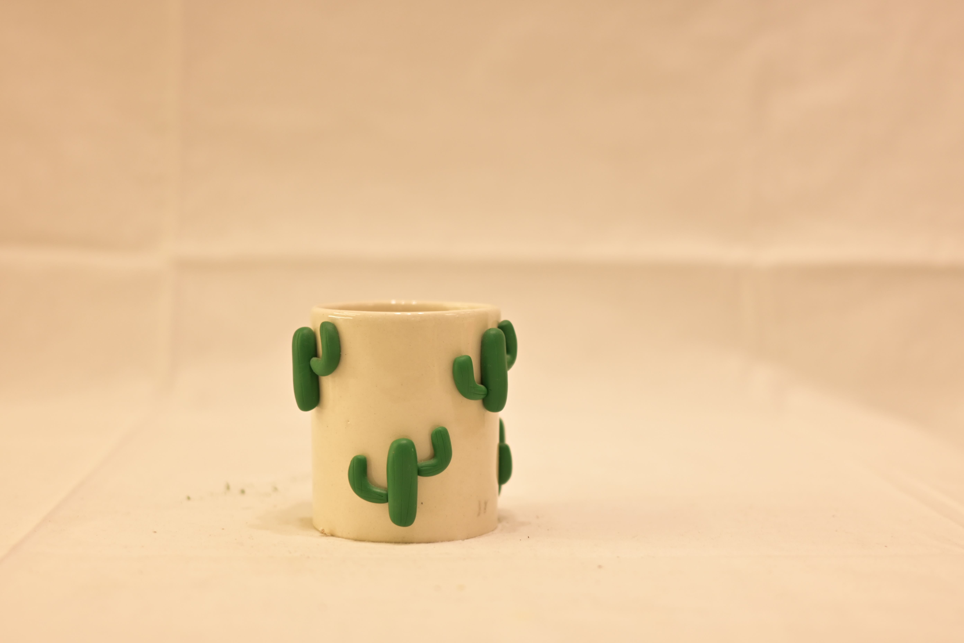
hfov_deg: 33.4
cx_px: 482
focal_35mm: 60
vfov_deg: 22.6
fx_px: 1607
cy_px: 322
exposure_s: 1/160
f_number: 2
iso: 250
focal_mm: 40
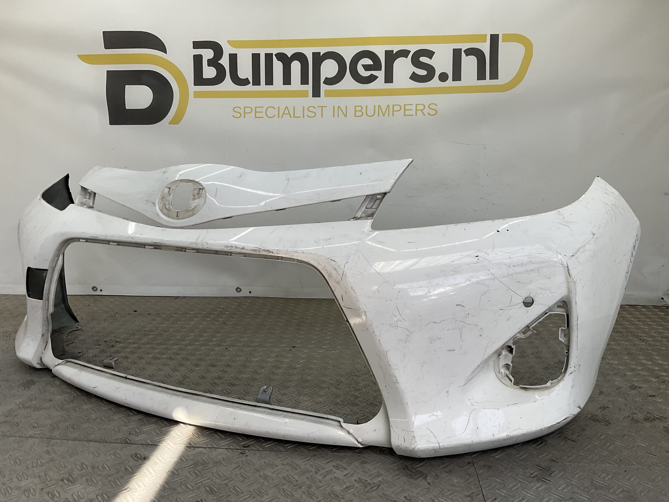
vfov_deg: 48.2
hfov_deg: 61.7
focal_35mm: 29
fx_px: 560
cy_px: 251
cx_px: 334
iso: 16
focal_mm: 3
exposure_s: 1/292
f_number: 1.8
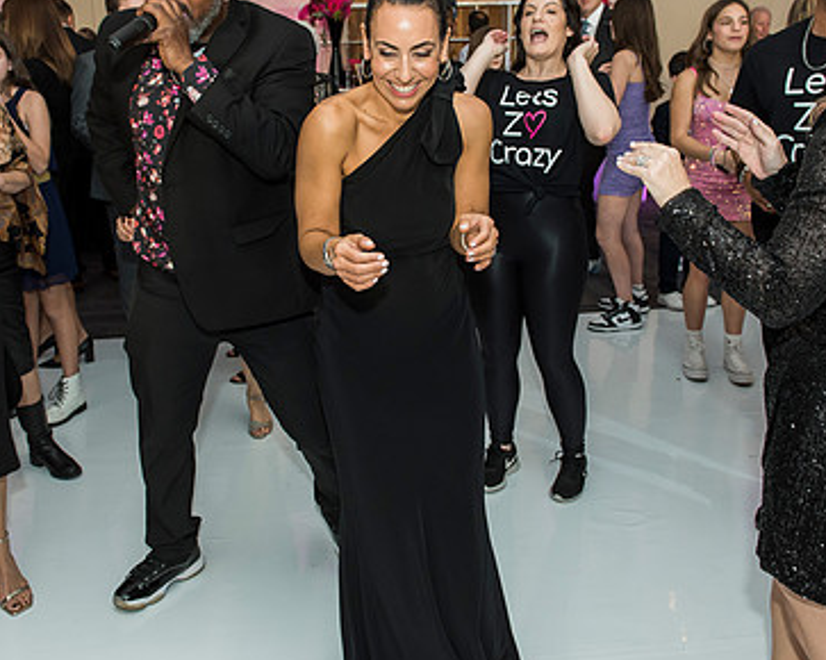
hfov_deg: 50.3
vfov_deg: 40.9
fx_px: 880
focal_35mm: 36
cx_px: 382
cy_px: 258
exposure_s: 1/100
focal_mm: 24
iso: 1000
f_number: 4.5
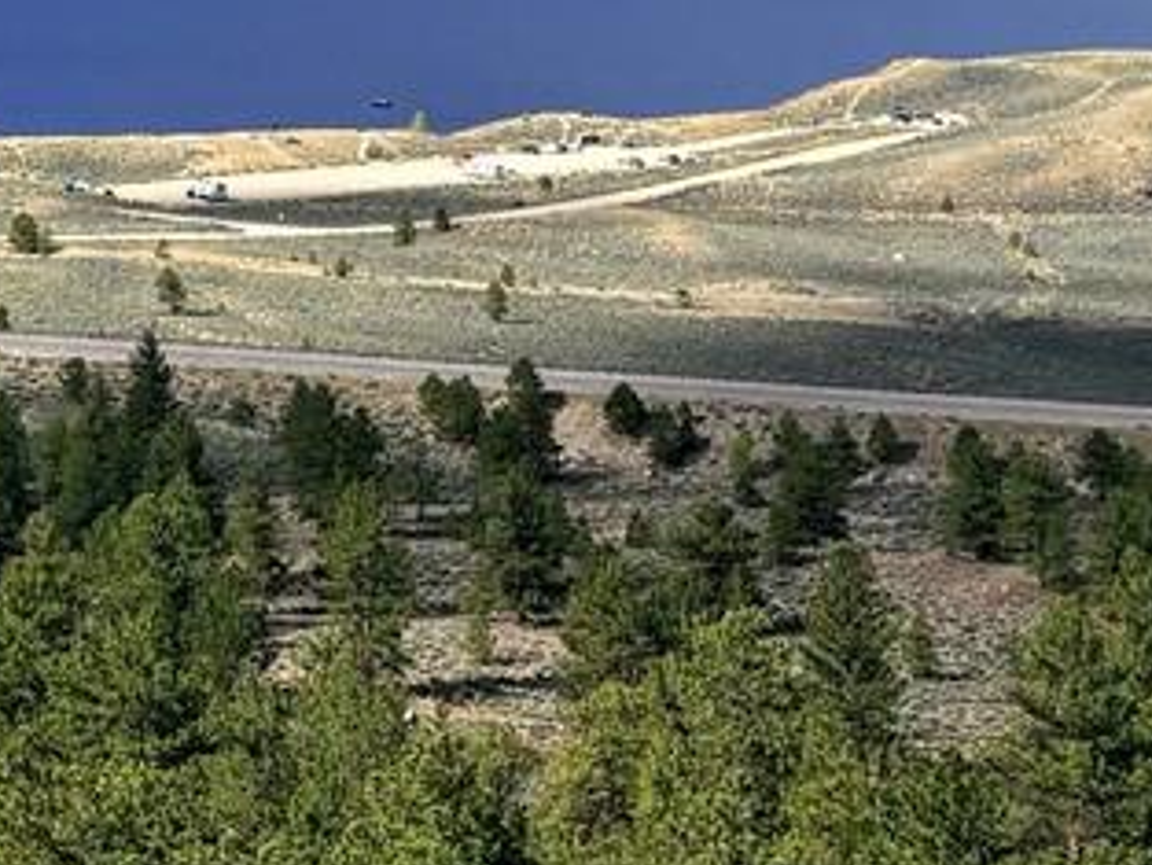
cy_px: -243
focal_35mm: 133
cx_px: -526
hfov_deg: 14.0
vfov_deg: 10.9
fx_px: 4428
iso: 50
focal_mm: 5.96
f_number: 1.6
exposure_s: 1/3623
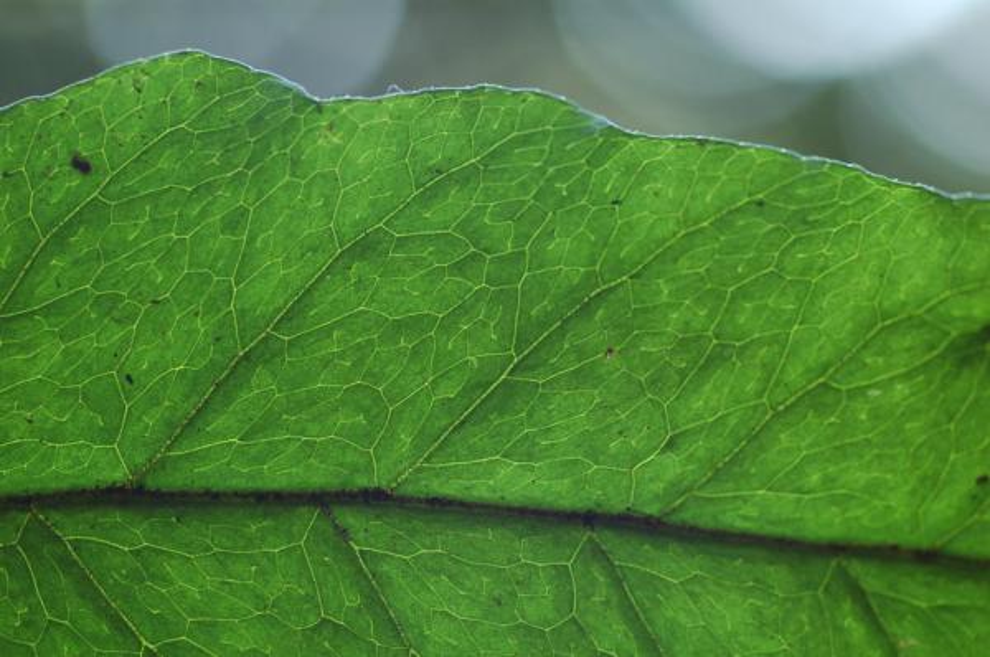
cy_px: 328
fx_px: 2471
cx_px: 495
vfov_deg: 15.1
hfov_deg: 22.7
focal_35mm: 90
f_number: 3.8
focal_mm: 60
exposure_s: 1/80
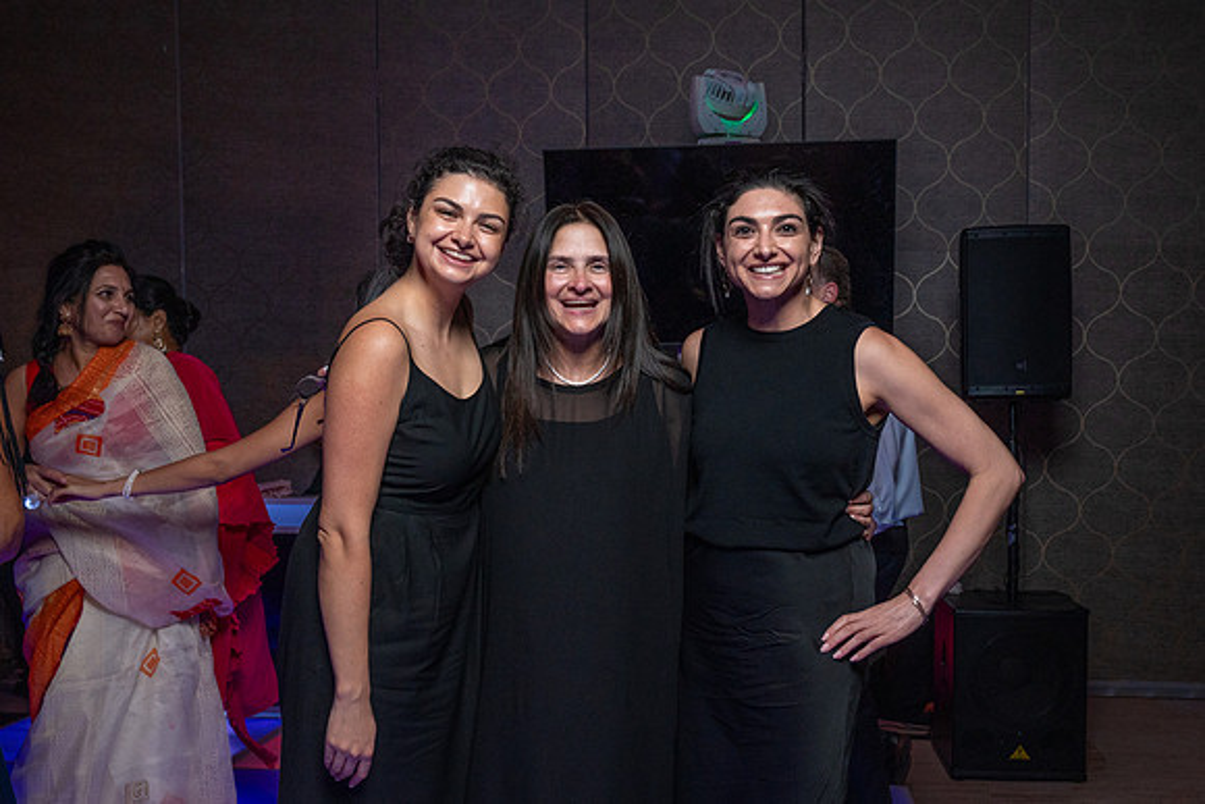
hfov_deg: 51.1
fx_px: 1260
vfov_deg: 35.3
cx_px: 626
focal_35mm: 38
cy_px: 463
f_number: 5.6
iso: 2000
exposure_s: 1/200
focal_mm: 32
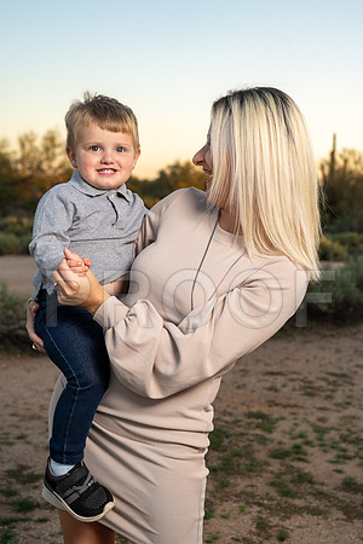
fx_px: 771
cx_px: 182
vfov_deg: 38.9
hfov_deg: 26.5
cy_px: 272
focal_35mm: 51
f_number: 5
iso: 100
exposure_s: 1/160
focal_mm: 51
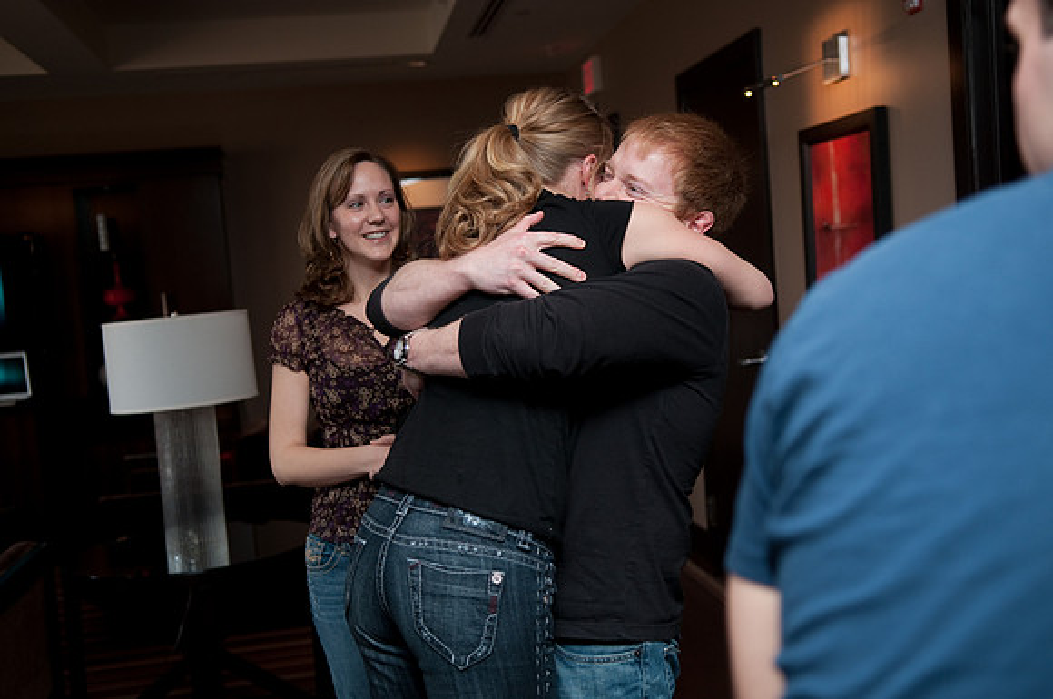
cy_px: 350
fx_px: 1314
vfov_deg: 29.8
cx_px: 526
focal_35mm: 45
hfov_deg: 43.7
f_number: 2.8
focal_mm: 30
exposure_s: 1/160
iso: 250
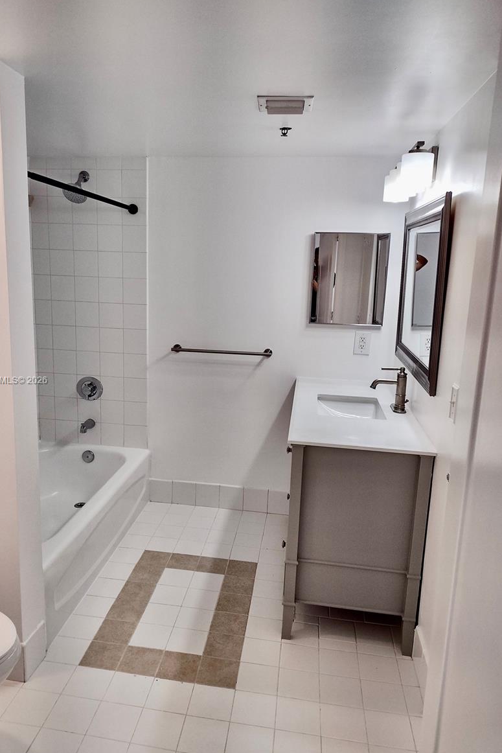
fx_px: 606
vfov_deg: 63.7
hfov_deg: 44.9
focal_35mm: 29
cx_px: 219
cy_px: 381
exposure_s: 1/159
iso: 100
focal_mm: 4.71
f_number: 1.7
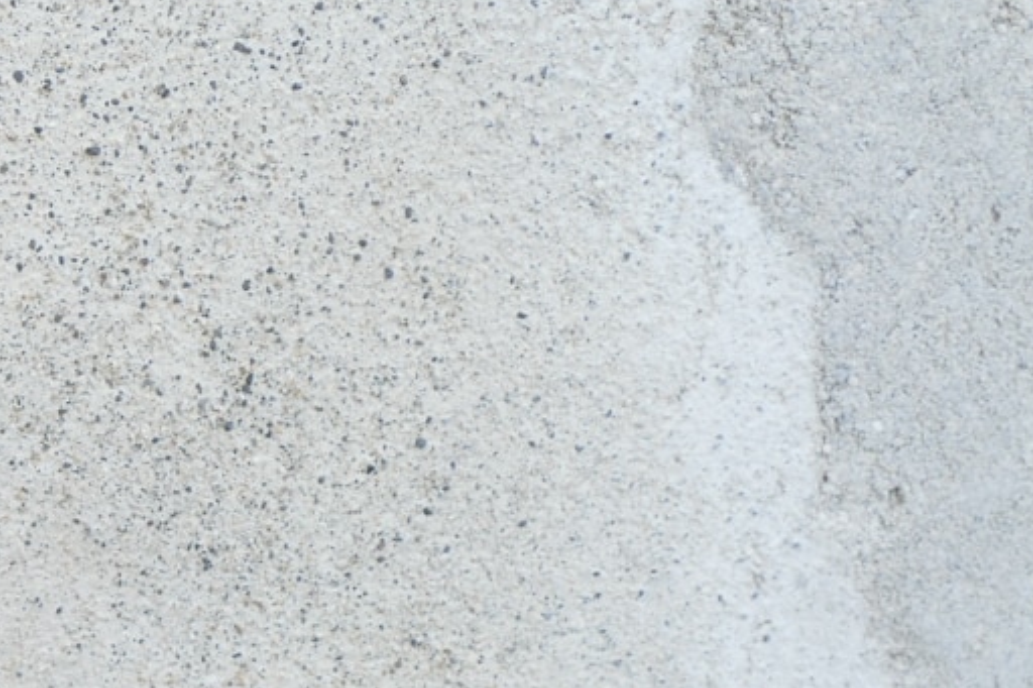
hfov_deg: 18.9
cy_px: 603
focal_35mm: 95
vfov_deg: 14.3
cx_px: -504
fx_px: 2725
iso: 125
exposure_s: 1/80
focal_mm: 11.1
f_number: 4
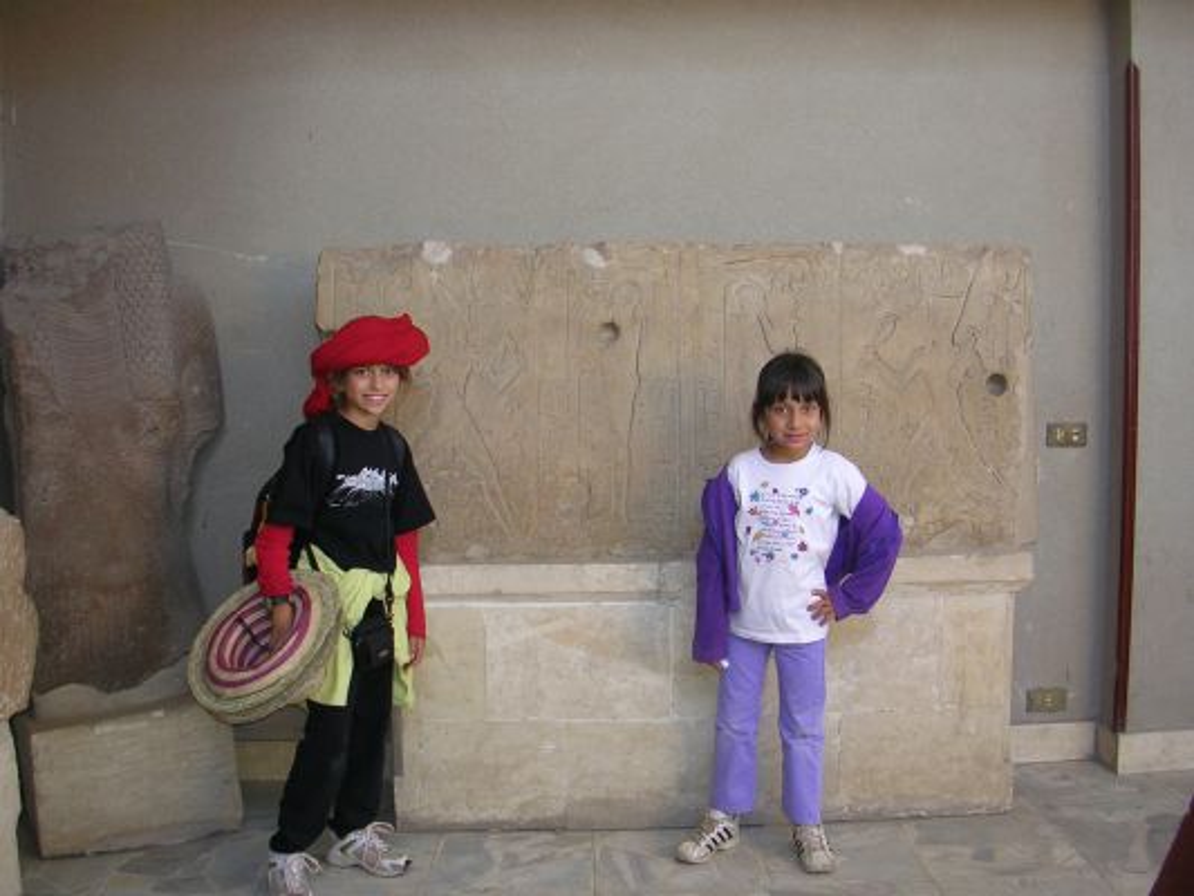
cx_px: 597
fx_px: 1311
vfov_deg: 37.7
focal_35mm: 38
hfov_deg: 49.0
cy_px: 448
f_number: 2.8
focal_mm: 5.8
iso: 50
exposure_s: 1/30
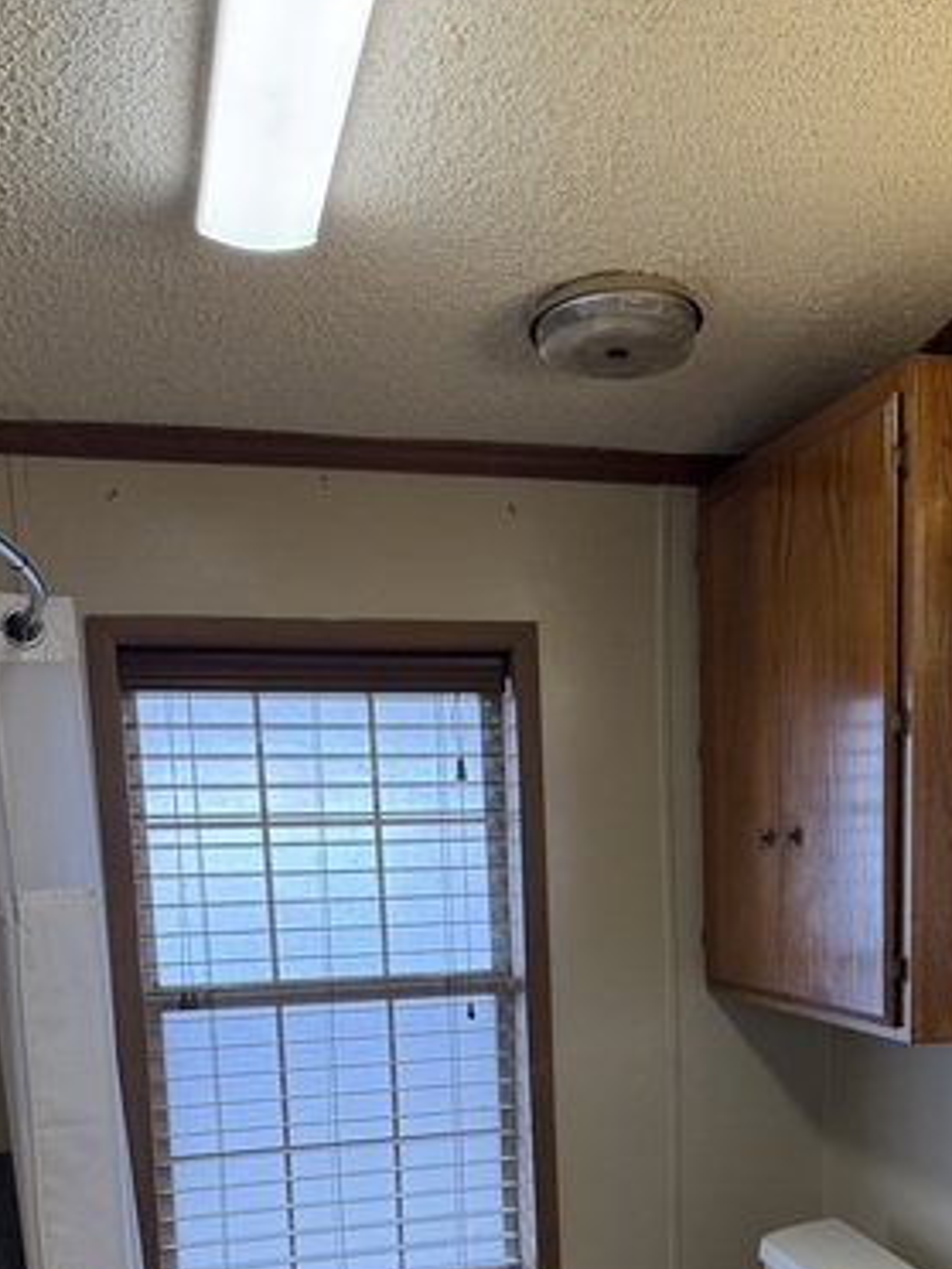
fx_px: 1577
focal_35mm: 43
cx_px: 665
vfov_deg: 41.7
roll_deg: +2.1
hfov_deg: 33.2
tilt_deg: -6.7
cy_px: 1039
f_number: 1.78
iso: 100
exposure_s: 1/120
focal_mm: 6.76
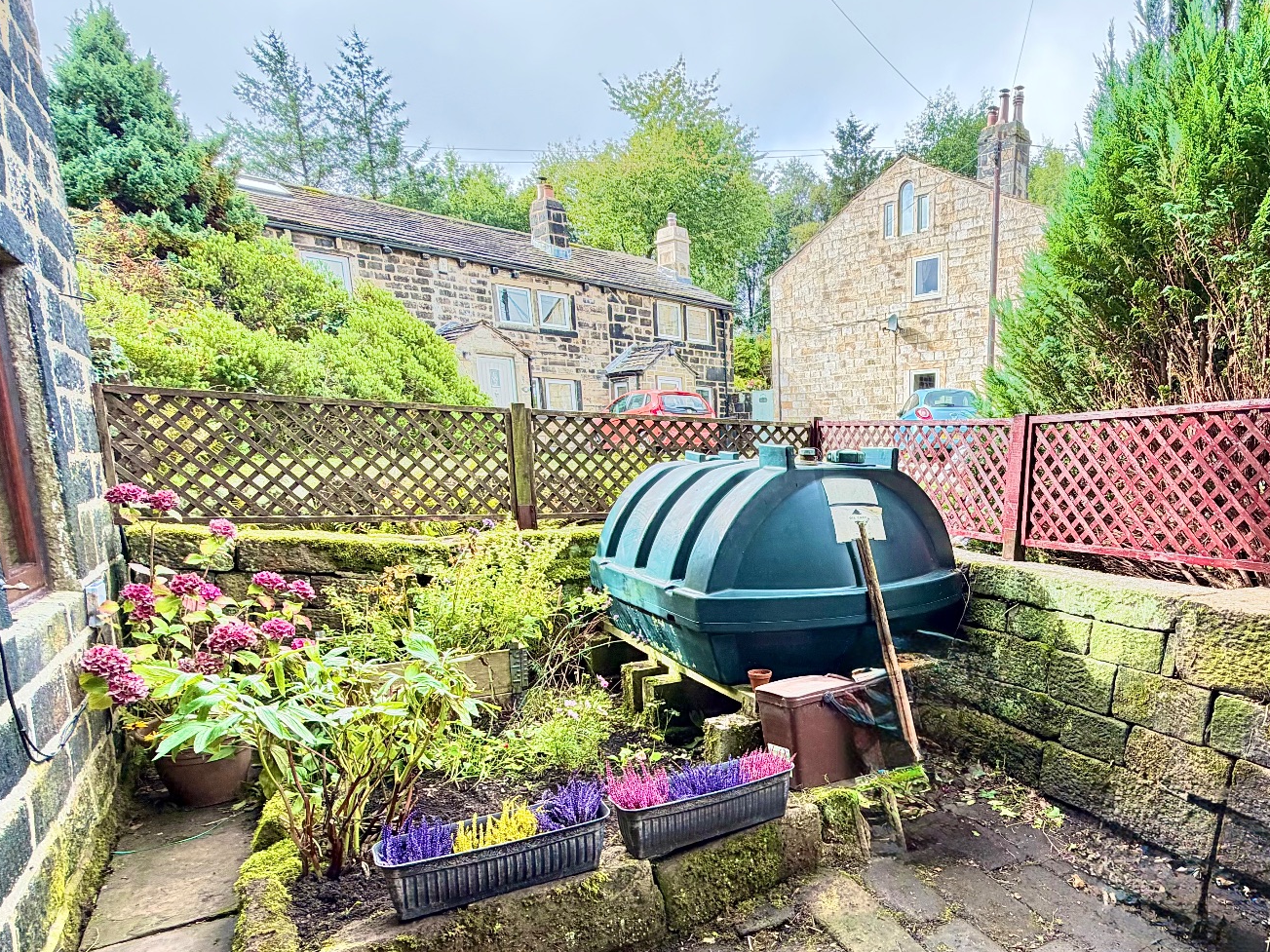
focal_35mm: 22
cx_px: 837
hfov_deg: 74.3
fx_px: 807
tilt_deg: -12.0
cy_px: 626
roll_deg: +0.9
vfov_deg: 59.8
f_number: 2.2
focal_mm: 2.22
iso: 64
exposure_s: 1/182
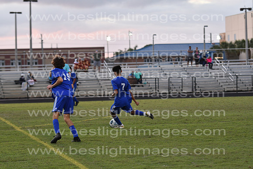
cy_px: 84
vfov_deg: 9.3
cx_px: 126
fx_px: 1033
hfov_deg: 14.0
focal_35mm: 147
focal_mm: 98
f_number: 3.2
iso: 800
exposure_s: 1/640
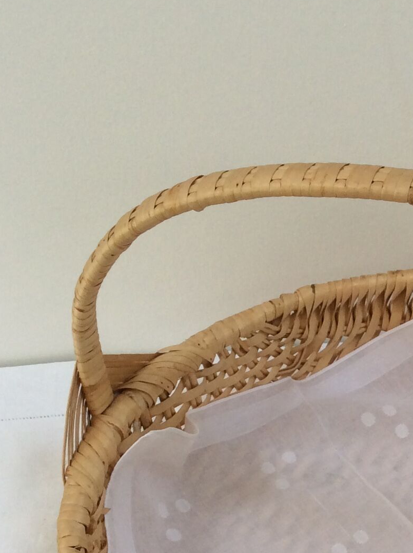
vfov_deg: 24.1
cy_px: 490
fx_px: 1260
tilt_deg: -44.3
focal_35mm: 79
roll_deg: -0.8
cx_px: 430
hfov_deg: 18.1
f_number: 2.4
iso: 40
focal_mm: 3.3
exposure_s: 1/33
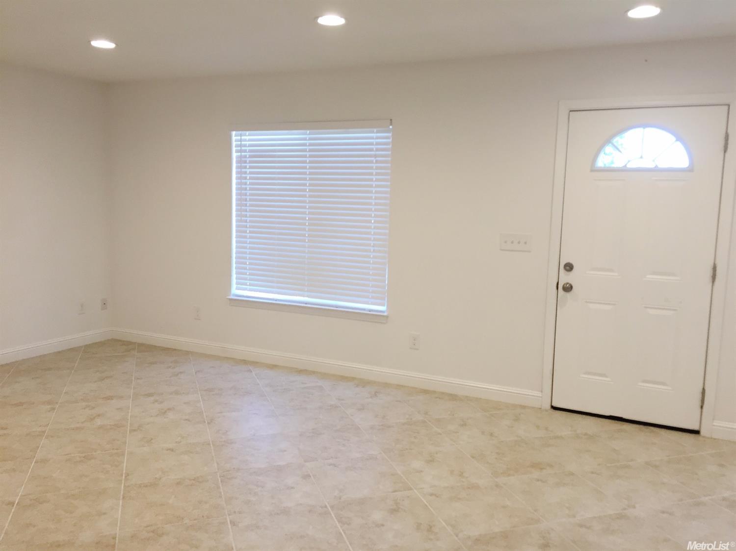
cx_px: 368
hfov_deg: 61.7
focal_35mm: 29
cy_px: 276
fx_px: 616
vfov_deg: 48.2
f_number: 2.2
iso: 40
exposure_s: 1/30
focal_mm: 4.15
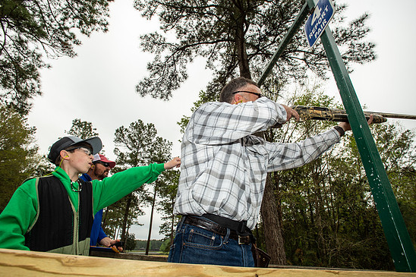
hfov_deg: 90.0
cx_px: 207
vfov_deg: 67.3
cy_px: 146
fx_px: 208
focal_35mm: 18
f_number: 8
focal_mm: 17
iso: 125
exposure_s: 1/200
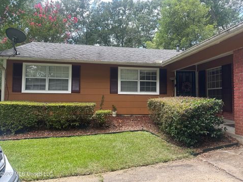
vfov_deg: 54.9
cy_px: 88
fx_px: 175
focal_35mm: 25
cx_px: 123
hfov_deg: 69.4
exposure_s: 1/564
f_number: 1.78
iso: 80
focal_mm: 6.86
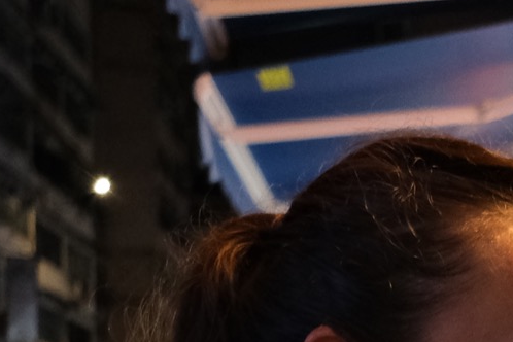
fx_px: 1510
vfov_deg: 11.9
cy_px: 607
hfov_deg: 17.4
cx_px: 759
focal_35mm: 106
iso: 2000
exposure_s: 1/250
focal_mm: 16
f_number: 2.8
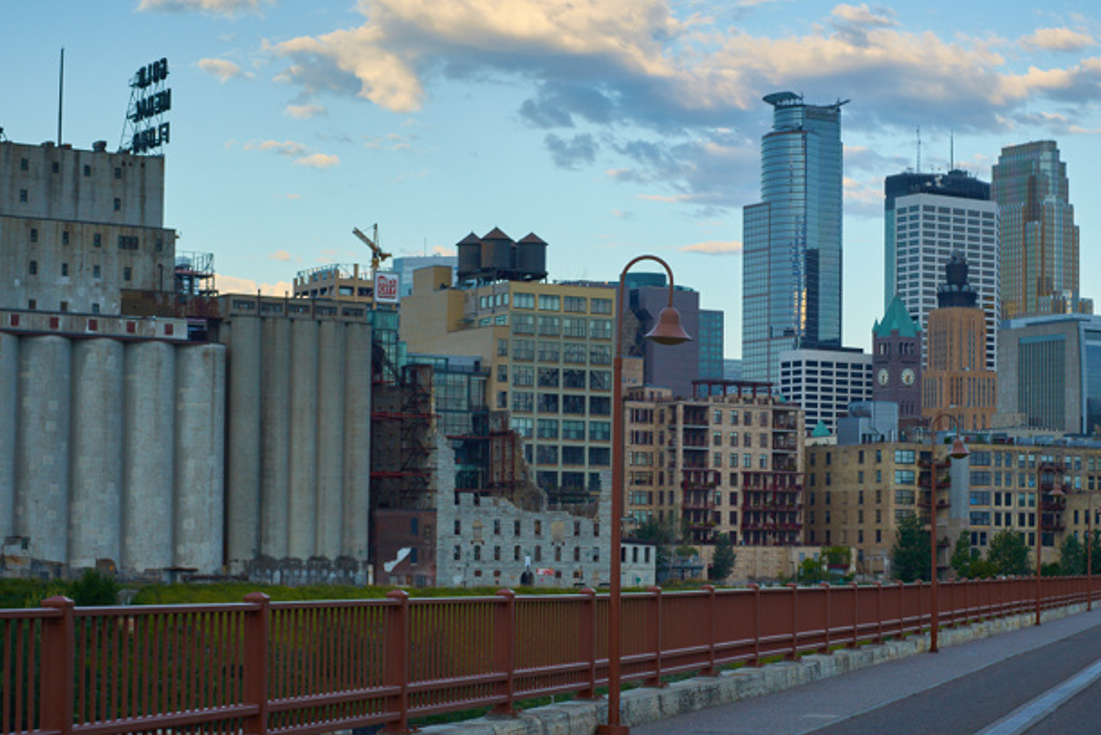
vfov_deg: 16.6
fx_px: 2508
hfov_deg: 24.7
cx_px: 691
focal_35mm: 82
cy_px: 449
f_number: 8
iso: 200
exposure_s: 1/90
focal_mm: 50
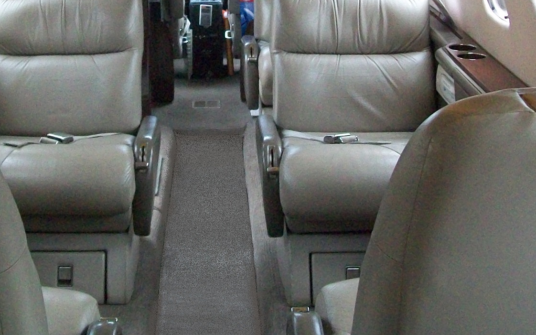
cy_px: 38
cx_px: 165
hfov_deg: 29.9
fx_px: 993
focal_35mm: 68
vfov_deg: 18.8
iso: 400
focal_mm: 6
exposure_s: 1/30
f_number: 2.7
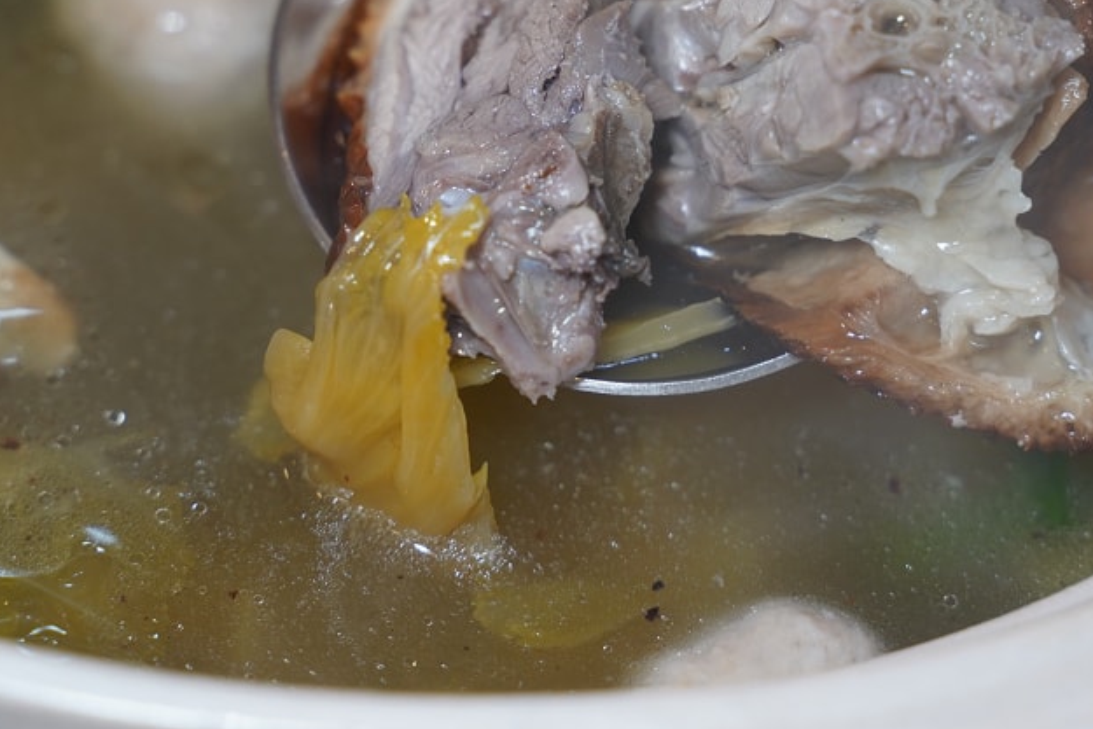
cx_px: 561
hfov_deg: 14.2
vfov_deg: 9.5
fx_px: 4373
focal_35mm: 144
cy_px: 101
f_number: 4
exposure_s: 1/80
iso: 400
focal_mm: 75
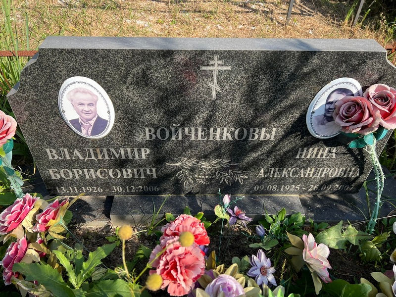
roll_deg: -0.3
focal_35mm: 26
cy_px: 148
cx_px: 198
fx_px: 297
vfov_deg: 53.1
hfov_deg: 67.3
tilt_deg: -39.3
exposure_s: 1/974
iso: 50
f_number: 1.5
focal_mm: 5.7
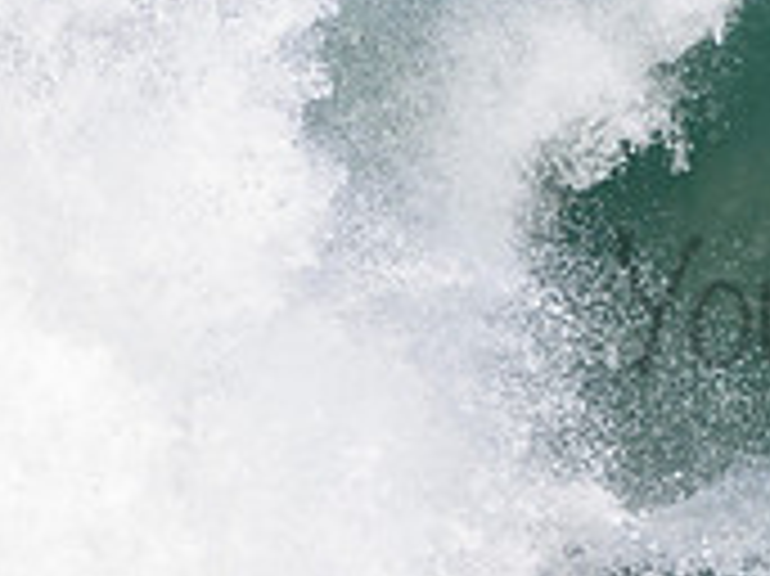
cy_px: 263
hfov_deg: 1.1
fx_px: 41412
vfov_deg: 0.8
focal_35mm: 1863
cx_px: 1081
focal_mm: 380
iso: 400
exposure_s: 1/2000
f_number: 5.6
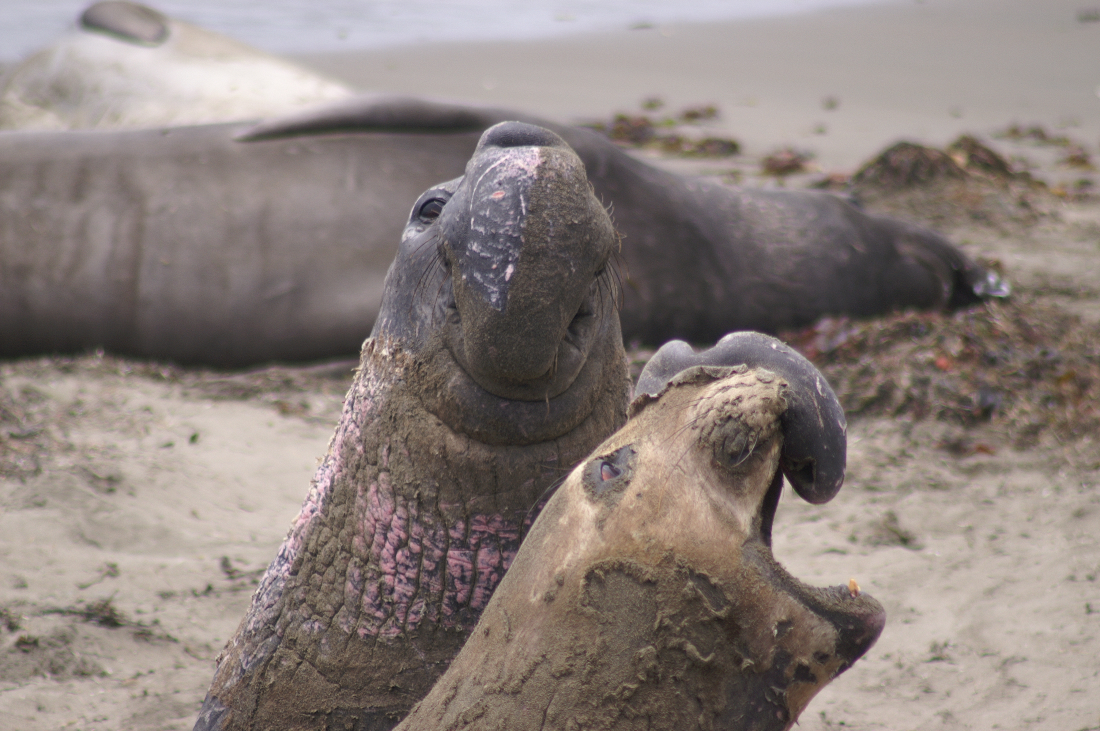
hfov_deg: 4.6
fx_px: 13738
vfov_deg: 3.0
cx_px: 550
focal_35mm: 450
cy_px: 366
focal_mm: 300
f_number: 5.6
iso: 160
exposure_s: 1/500
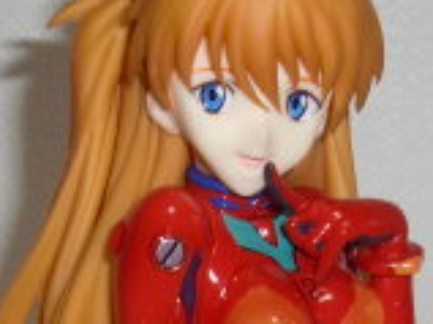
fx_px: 1812
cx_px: 229
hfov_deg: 13.6
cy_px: 455
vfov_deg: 10.0
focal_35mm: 145
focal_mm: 6.3
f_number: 2.8
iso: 64
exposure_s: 1/60
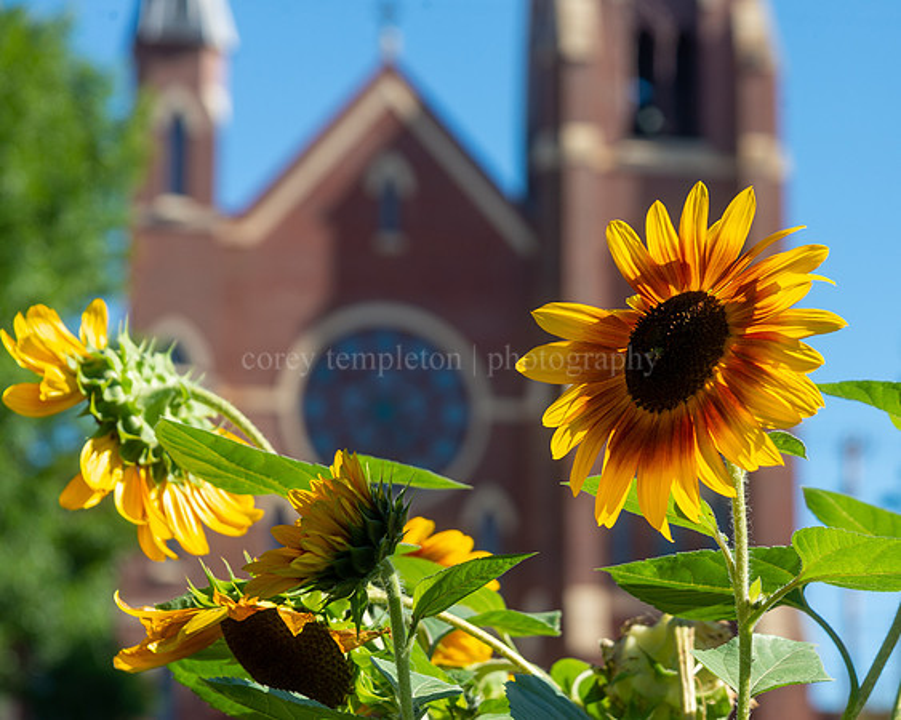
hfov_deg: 15.0
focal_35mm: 128
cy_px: 385
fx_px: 3409
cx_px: 572
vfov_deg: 12.1
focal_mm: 105
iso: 125
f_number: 8
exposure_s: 1/320
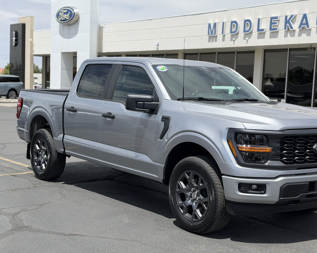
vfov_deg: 28.1
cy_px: 128
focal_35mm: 54
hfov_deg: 34.7
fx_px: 507
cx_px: 182
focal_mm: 6.76
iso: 64
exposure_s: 1/6536
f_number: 1.78
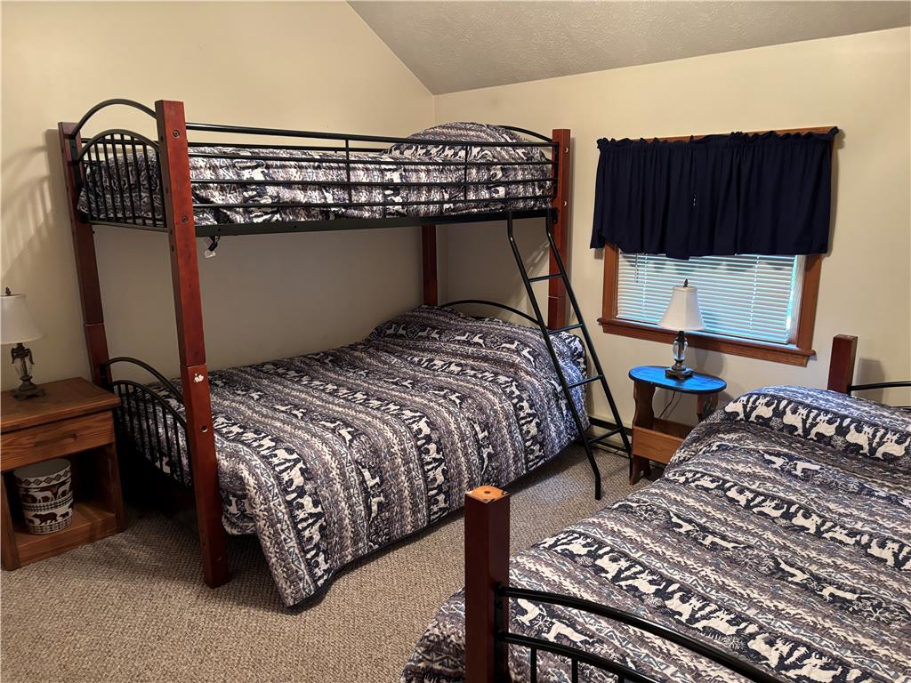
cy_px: 342
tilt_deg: -12.9
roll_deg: +0.5
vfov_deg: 53.1
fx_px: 684
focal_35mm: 26
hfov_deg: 67.3
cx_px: 456
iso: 400
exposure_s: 1/40
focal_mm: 5.96
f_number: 1.6
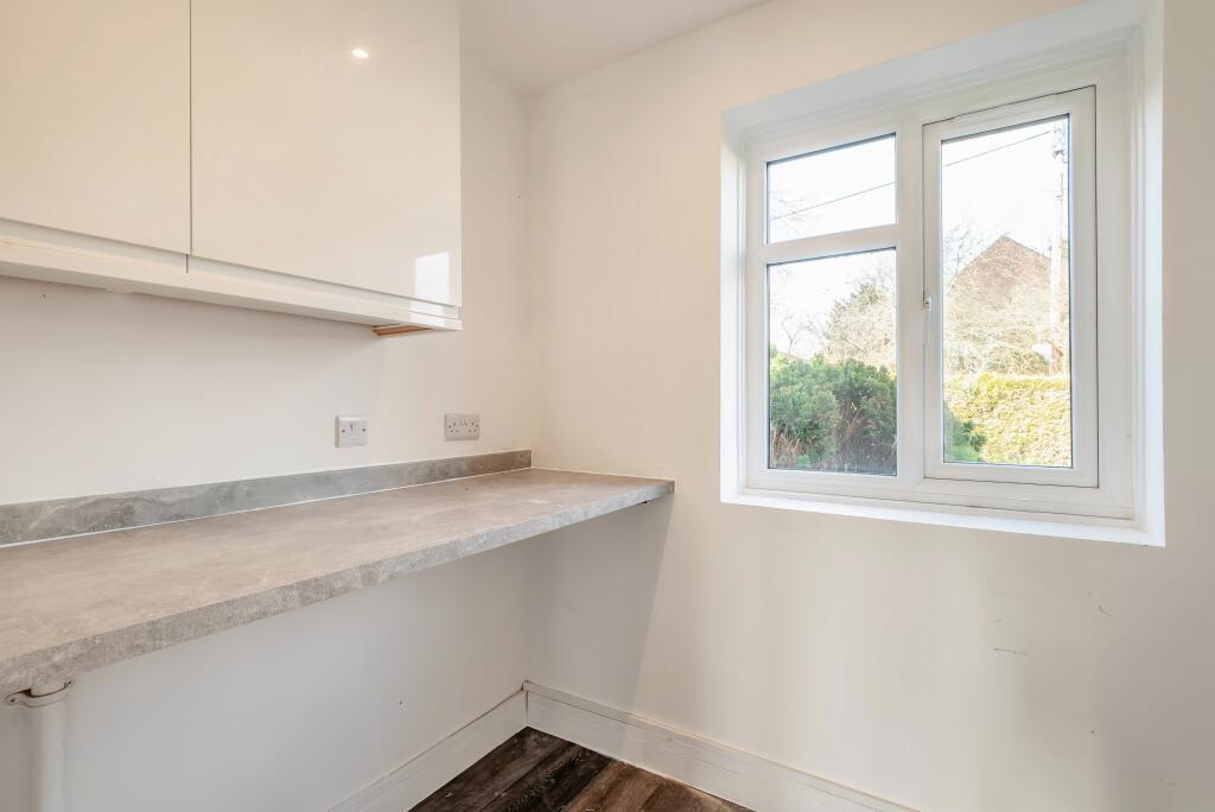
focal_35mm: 16
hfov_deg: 96.7
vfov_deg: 73.8
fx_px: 540
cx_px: 608
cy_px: 406
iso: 100
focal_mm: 16
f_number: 8
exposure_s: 1/40
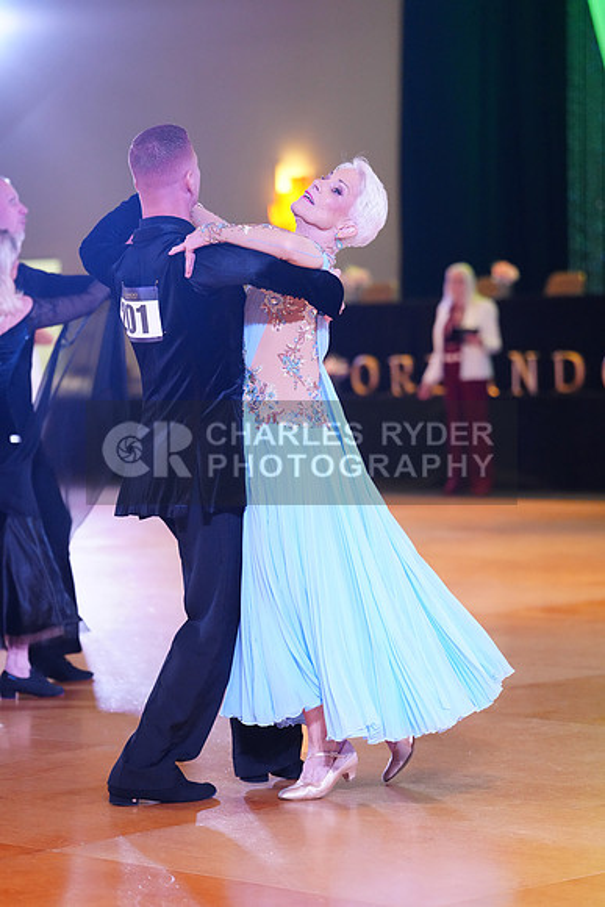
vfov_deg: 17.8
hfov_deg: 11.9
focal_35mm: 115
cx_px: 302
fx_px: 2897
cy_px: 454
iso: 5000
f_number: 2.8
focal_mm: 115
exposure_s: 1/400
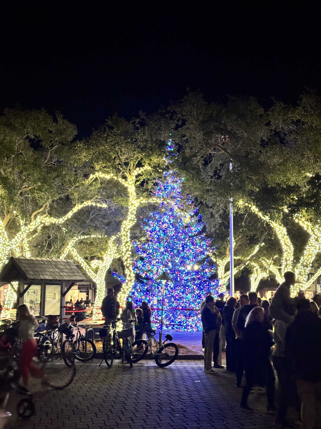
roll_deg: -0.2
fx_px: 593
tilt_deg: +7.7
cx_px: 160
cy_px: 214
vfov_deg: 39.7
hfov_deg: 30.3
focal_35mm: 48
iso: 640
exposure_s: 1/30
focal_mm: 6.76
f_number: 1.78
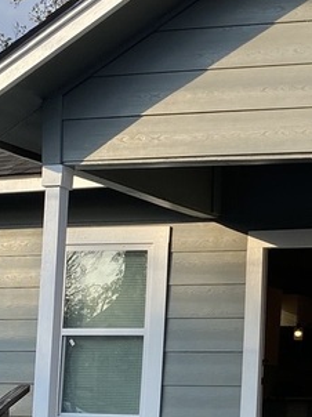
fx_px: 1119
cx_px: 467
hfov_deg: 14.8
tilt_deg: +6.1
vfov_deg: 21.0
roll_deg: -1.3
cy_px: 302
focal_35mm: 93
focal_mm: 4.25
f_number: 1.8
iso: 32
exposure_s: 1/1232
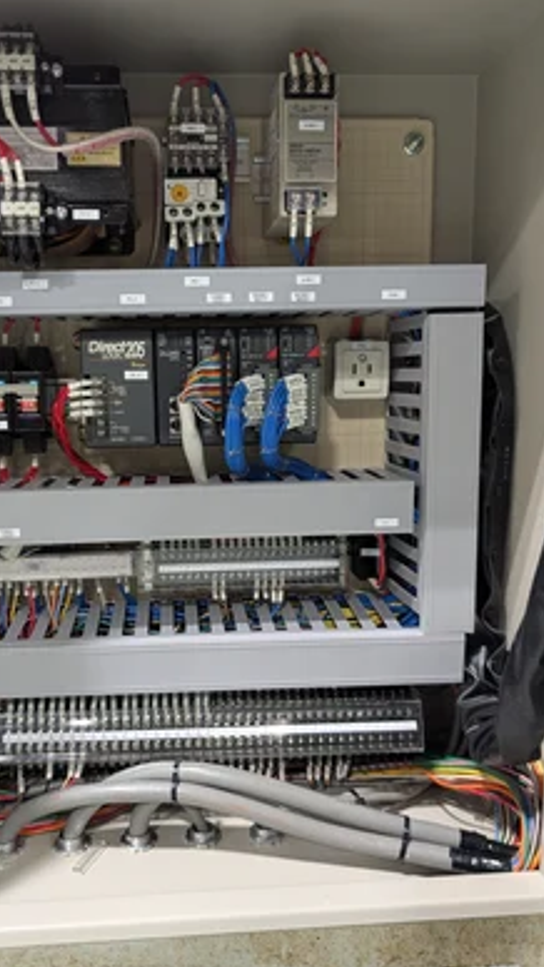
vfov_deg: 69.9
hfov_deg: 42.6
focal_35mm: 27
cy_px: 486
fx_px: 693
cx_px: 206
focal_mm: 6.9
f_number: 1.68
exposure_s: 1/526
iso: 1351
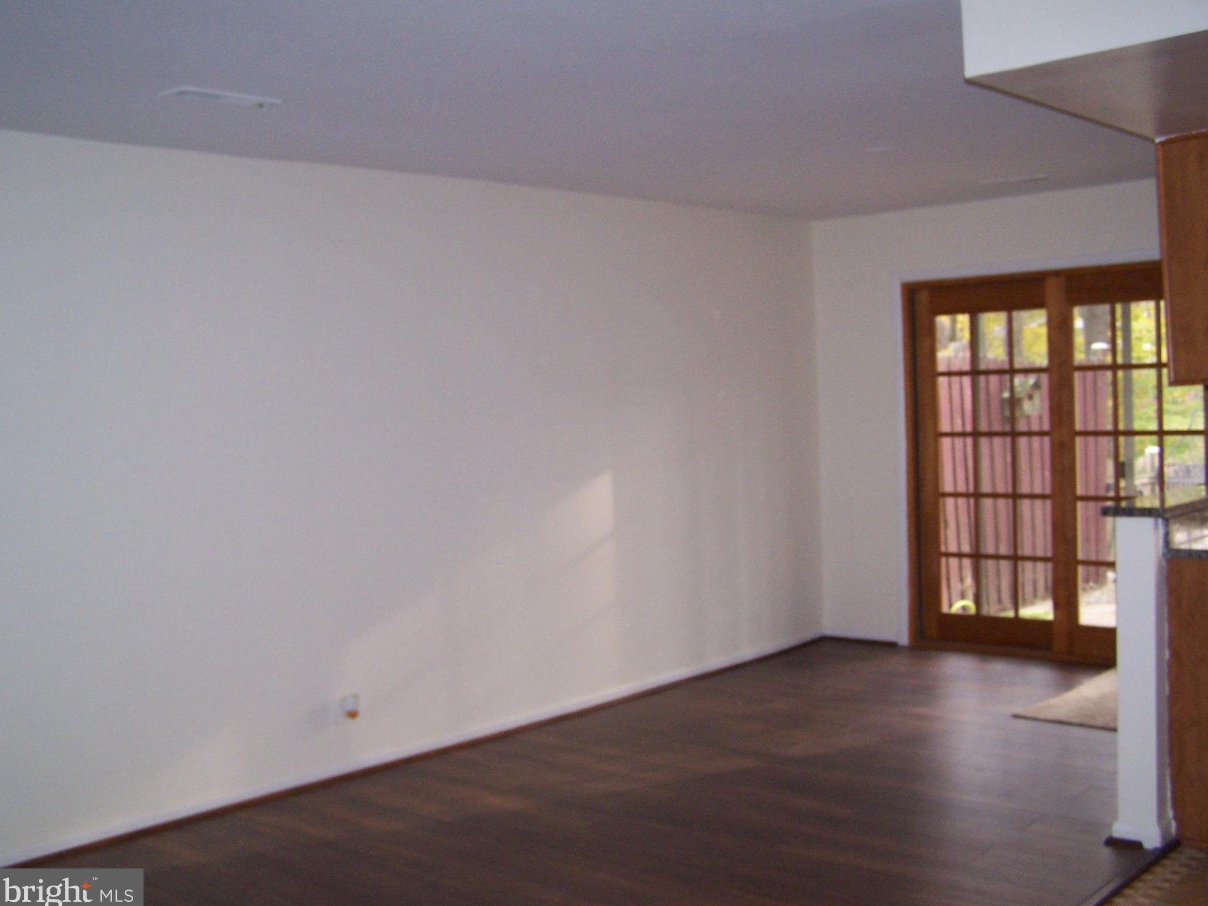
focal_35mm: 39
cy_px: 453
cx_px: 612
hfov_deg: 47.9
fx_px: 1361
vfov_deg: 36.8
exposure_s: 1/60
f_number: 2.8
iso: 140
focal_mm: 6.3
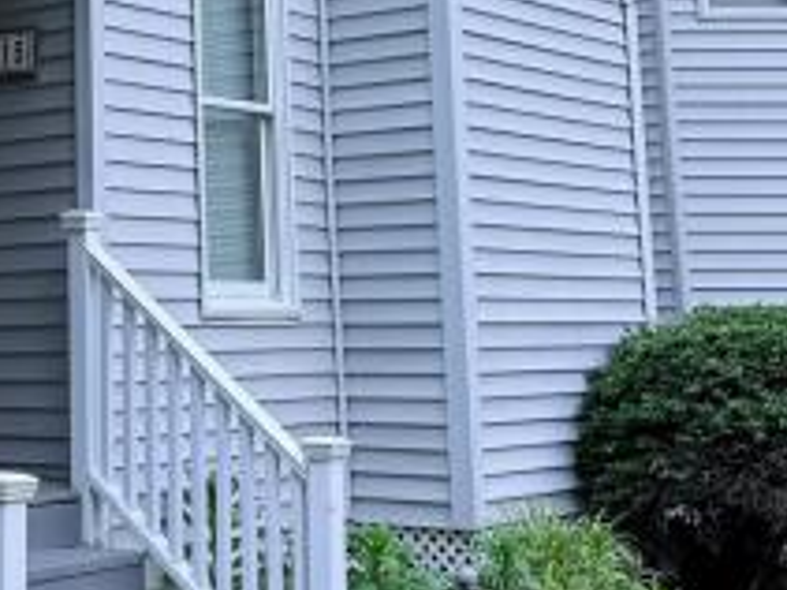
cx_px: 45
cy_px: 22
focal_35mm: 82
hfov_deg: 23.1
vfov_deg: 17.6
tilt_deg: +10.2
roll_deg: +1.2
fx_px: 1863
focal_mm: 6.76
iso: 80
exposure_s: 1/683
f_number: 1.78
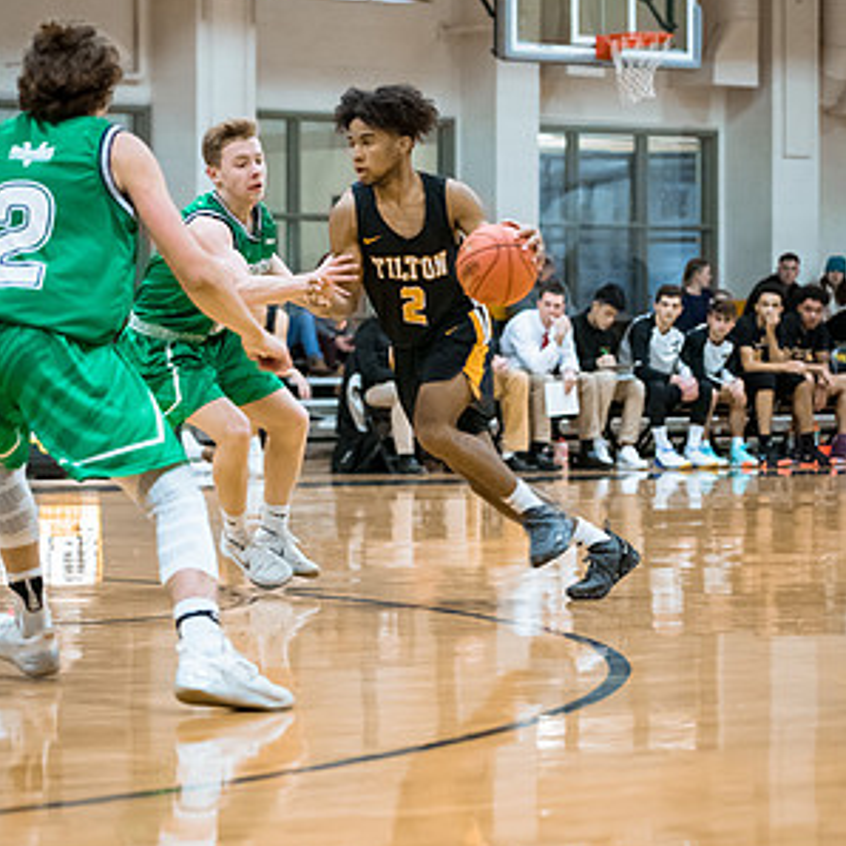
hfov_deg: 11.1
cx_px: 423
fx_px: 4369
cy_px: 366
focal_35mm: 158
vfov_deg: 11.1
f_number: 2.8
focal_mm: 82
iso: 3200
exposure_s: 1/400
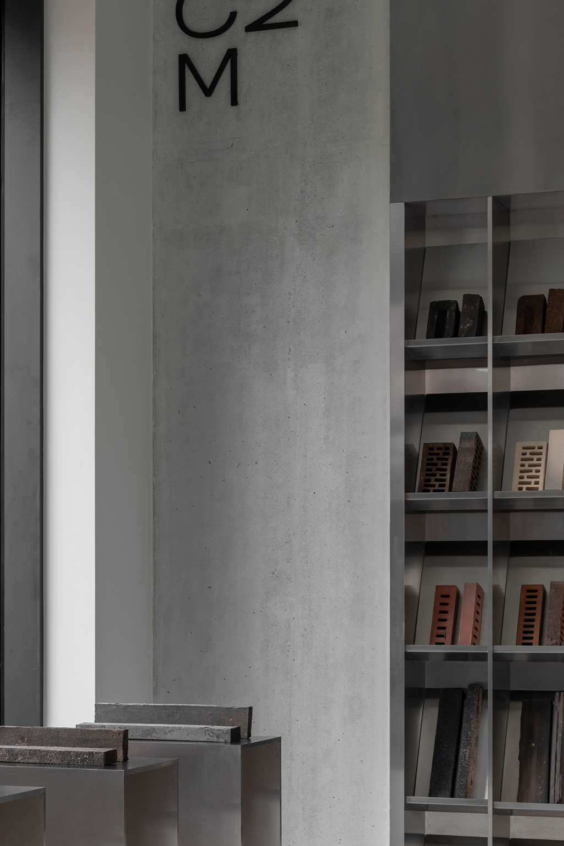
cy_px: 597
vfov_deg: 23.5
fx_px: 2020
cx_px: 167
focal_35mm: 86
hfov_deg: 15.8
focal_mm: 46
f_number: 11
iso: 100
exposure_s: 1/4
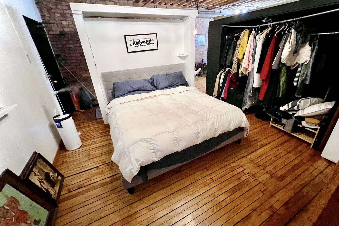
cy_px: 106
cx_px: 175
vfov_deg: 81.1
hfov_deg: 104.2
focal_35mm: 14
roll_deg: +4.3
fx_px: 132
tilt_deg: -22.5
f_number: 1.8
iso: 800
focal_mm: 1.57
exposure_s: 1/40
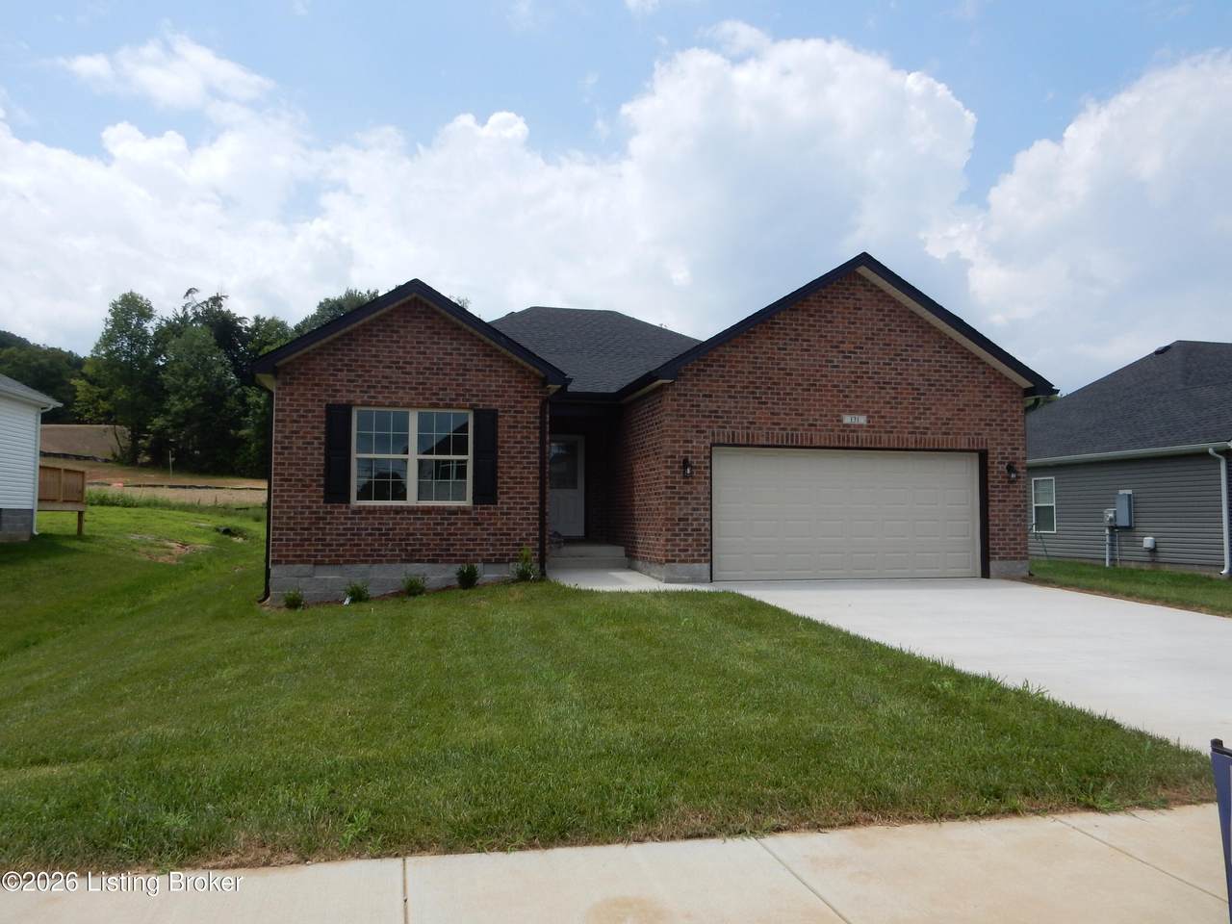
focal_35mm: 25
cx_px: 616
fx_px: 890
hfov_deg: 69.4
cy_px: 462
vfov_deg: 54.9
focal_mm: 4.5
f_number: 3.7
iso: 125
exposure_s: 1/2000
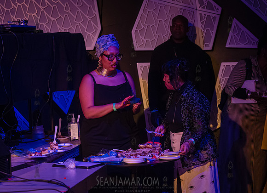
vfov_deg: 12.7
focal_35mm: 114
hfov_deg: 17.4
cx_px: 110
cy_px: 89
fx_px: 872
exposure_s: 1/320
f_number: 5
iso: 8000
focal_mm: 100
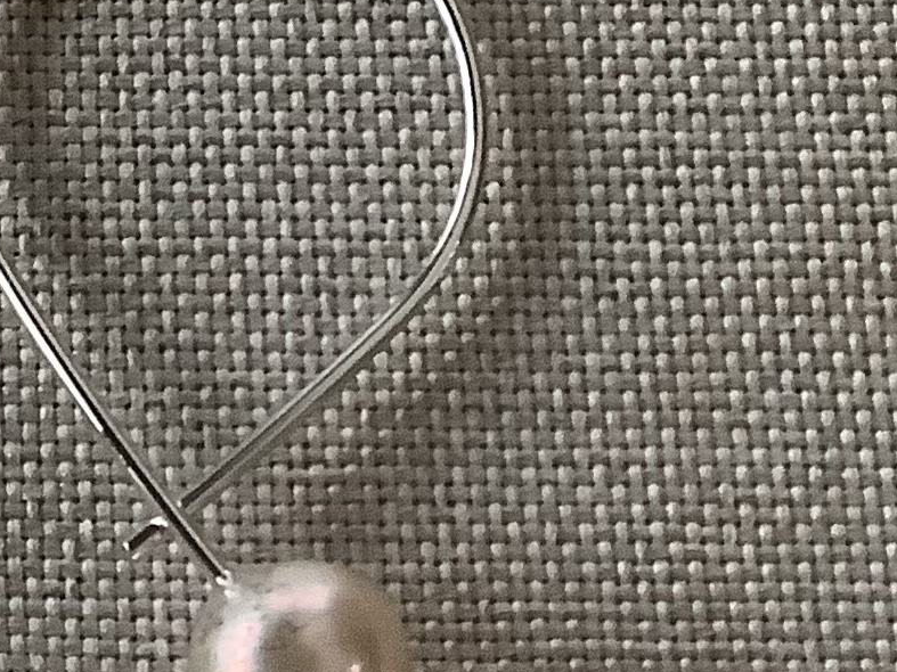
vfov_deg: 20.9
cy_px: 215
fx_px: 1814
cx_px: -95
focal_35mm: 70
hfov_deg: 25.7
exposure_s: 1/30
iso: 320
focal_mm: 3.3
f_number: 2.4
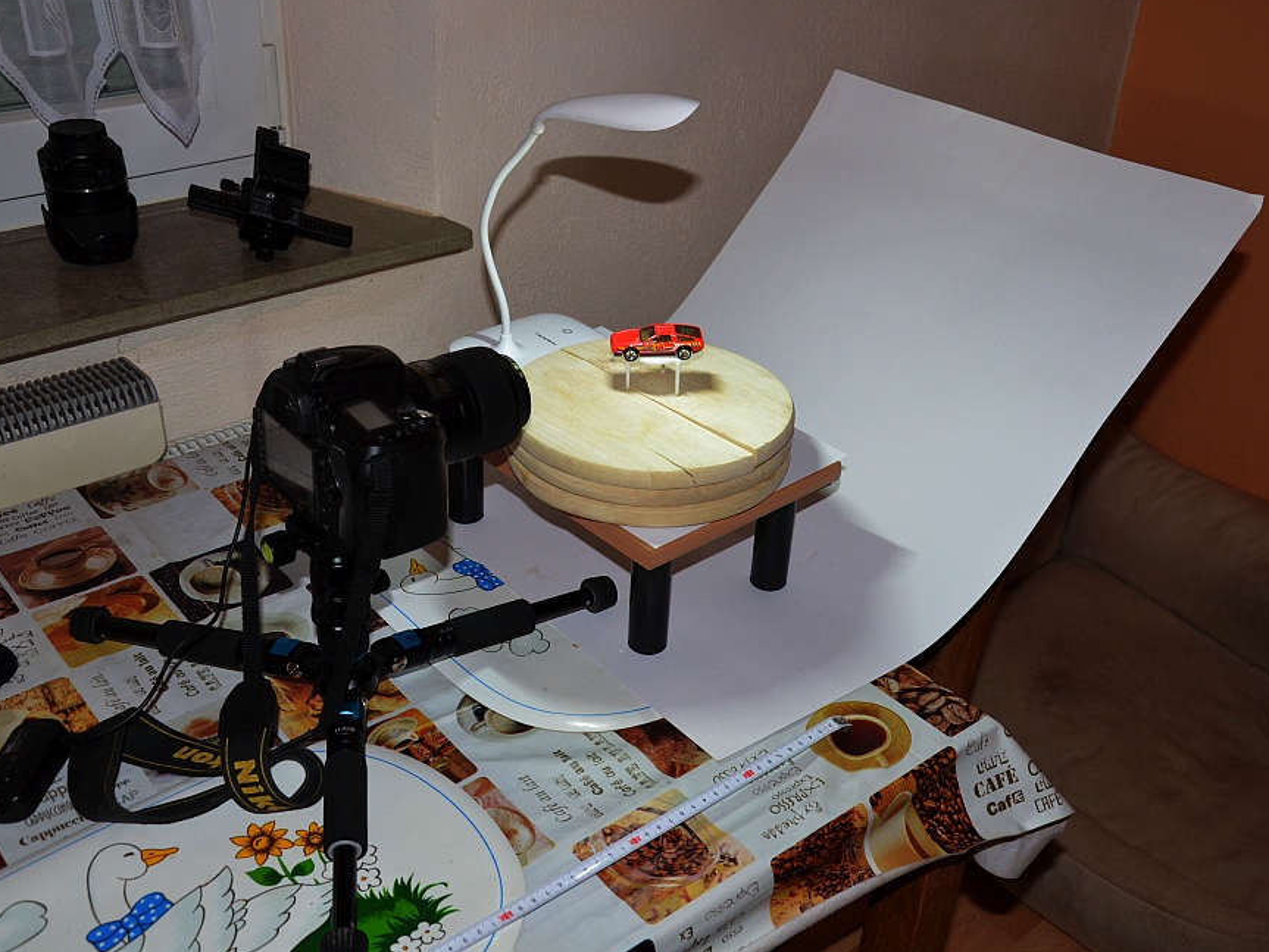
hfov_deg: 46.8
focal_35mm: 40
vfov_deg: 36.0
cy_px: 469
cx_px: 659
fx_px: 1467
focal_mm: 24
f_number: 6.3
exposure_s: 1/60
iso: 1250
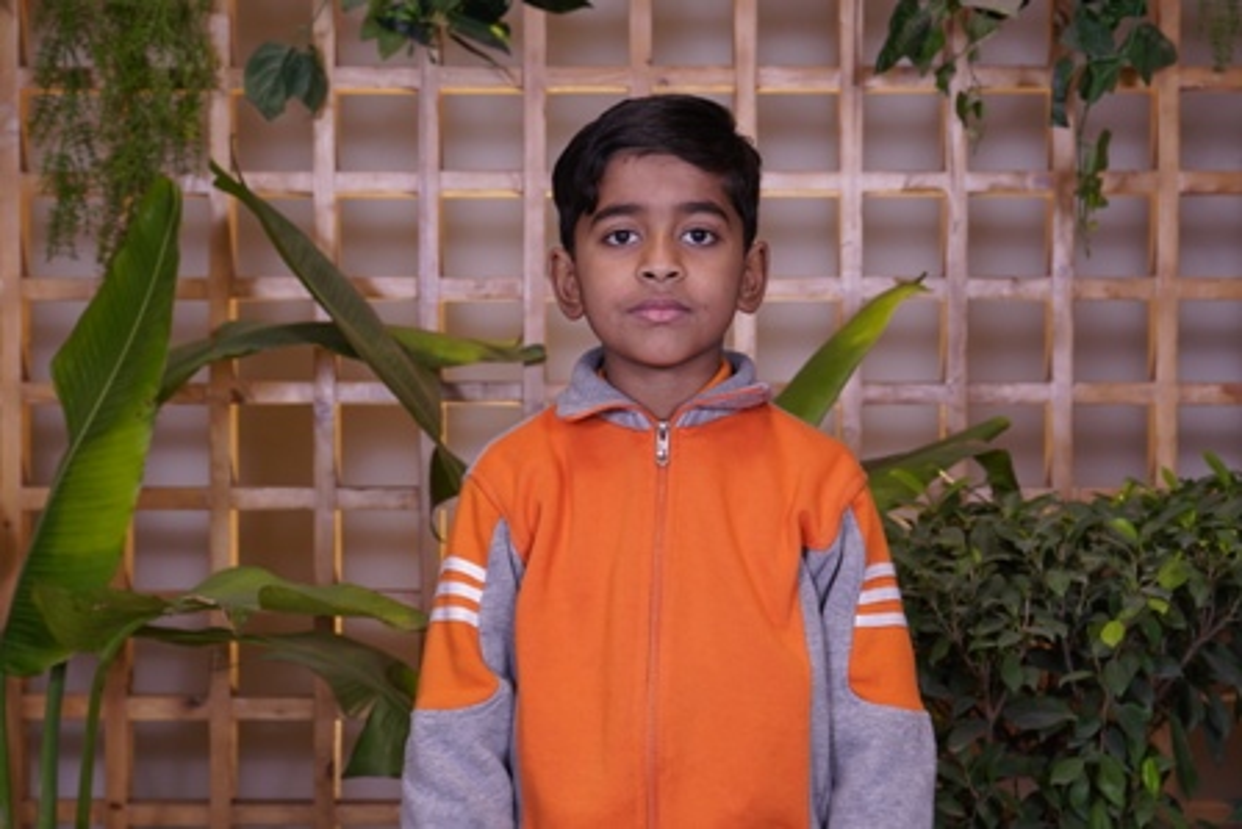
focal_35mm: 64
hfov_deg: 31.4
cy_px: 414
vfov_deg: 21.3
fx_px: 2209
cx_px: 621
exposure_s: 1/125
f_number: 4.5
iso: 400
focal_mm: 43
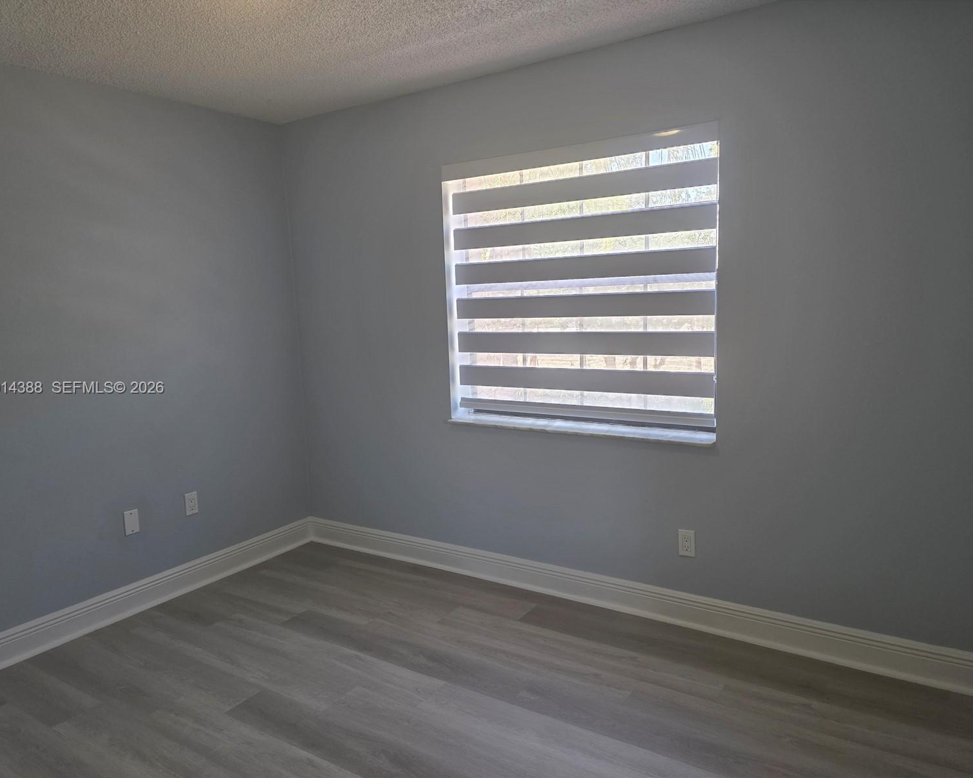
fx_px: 691
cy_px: 389
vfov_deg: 58.8
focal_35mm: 24
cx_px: 482
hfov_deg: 70.3
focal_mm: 6.3
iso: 160
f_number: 1.7
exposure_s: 1/120
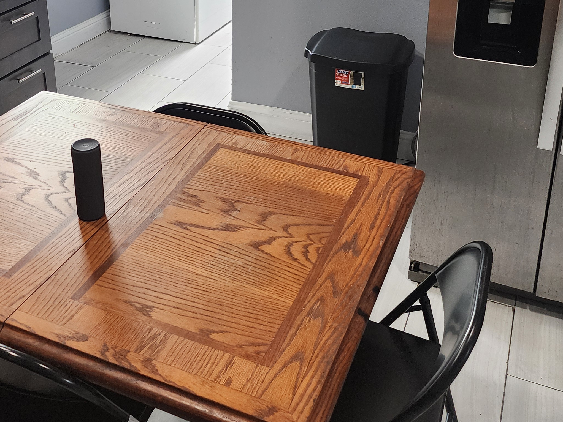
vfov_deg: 30.7
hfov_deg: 41.8
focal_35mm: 45
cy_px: 39
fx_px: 732
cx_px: 211
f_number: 1.8
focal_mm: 6.4
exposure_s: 1/120
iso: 250
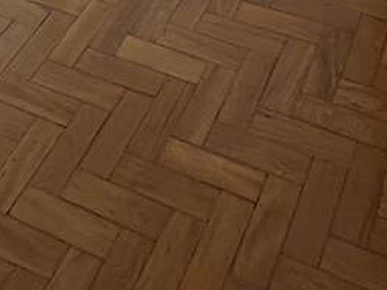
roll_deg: +2.3
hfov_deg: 24.7
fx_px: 883
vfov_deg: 12.7
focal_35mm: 79
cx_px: 152
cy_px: -468
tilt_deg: -9.9
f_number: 2.2
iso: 40
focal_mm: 2.22
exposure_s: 1/245
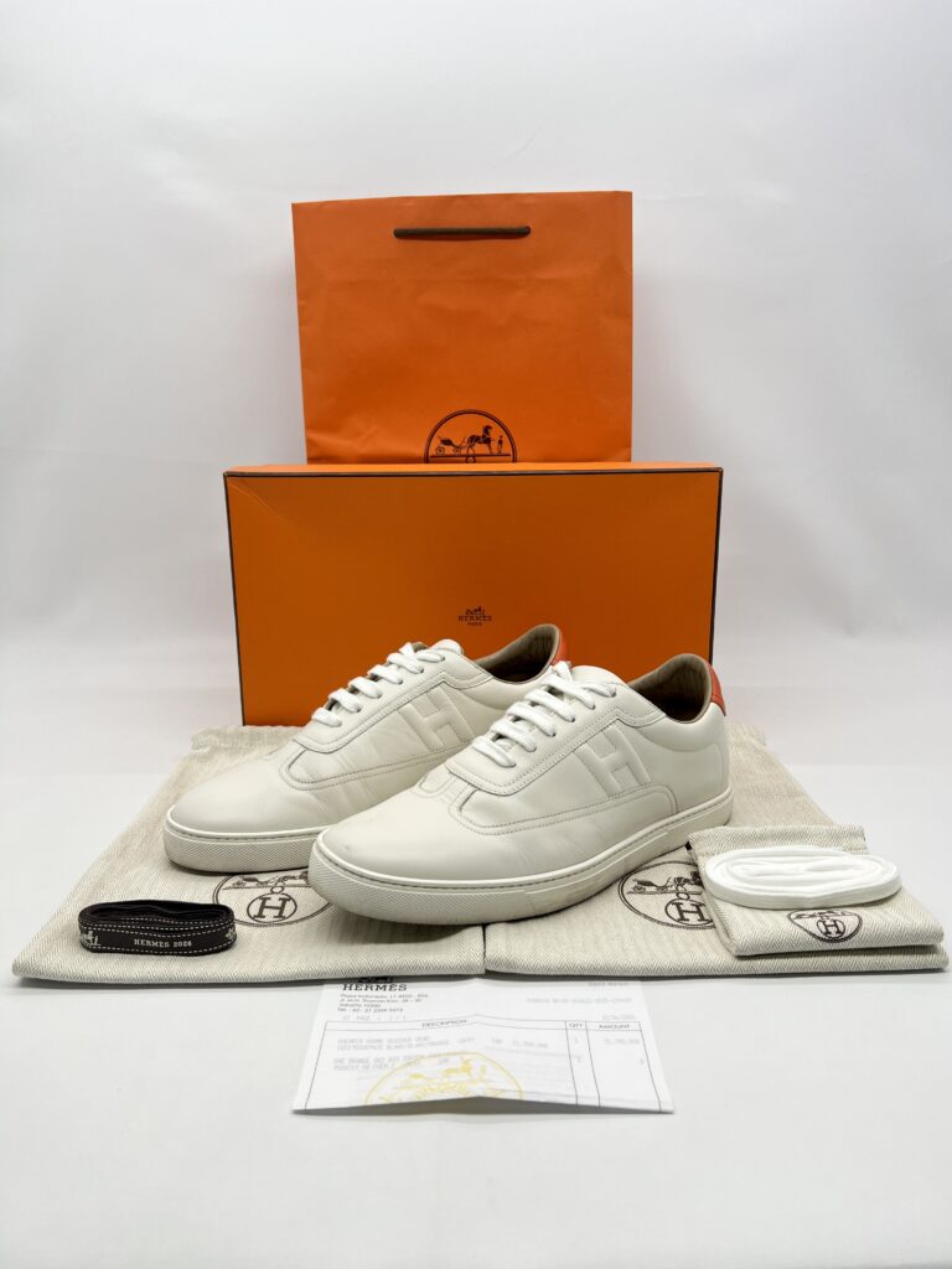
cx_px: 476
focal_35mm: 26
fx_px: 953
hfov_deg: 53.1
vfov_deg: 67.3
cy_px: 634
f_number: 1.5
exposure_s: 1/120
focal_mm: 5.7
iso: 32
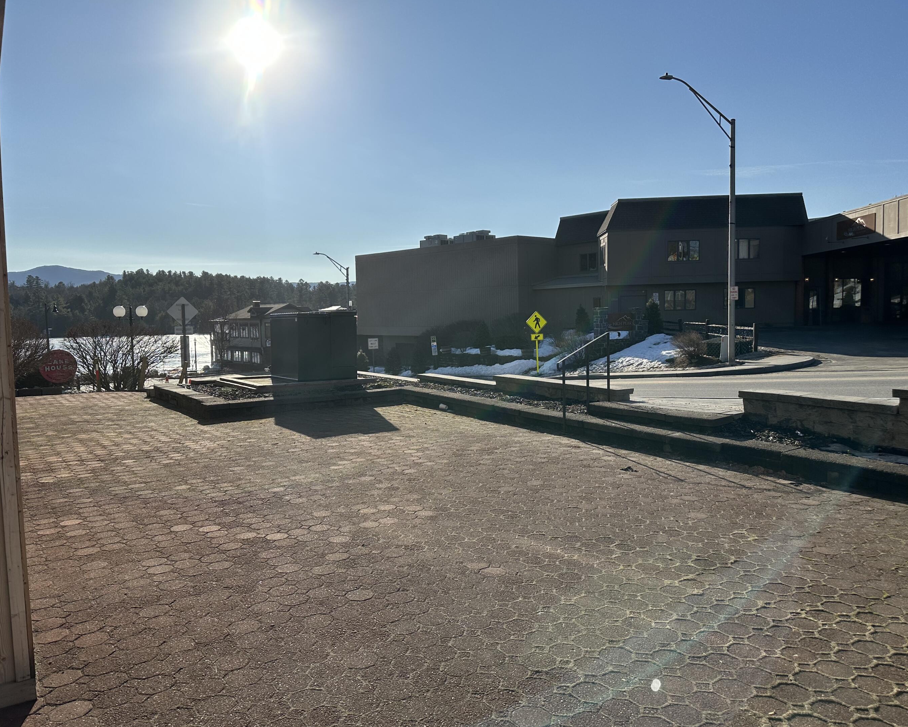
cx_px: 453
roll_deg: +1.1
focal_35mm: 26
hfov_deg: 66.0
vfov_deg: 54.9
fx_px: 699
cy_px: 360
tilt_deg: -3.5
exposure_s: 1/9709
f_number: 1.78
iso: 80
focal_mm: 6.86
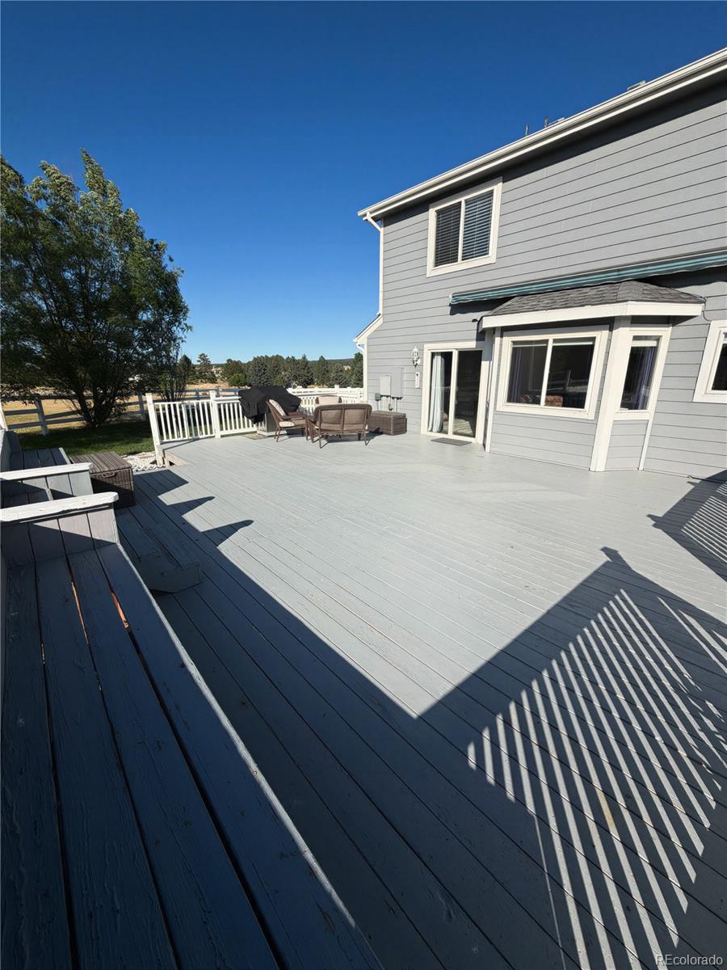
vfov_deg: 102.1
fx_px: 392
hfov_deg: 85.7
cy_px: 485
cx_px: 364
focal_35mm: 14
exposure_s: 1/1150
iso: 20
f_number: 2.2
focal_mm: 2.22
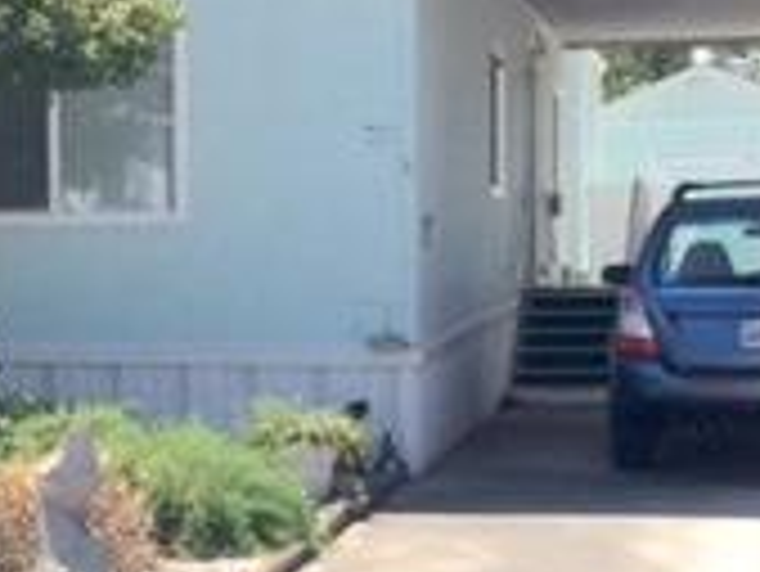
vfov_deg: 13.5
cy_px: 342
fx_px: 2417
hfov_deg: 17.5
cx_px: 13
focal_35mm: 110
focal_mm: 4.15
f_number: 2.2
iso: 32
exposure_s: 1/1980
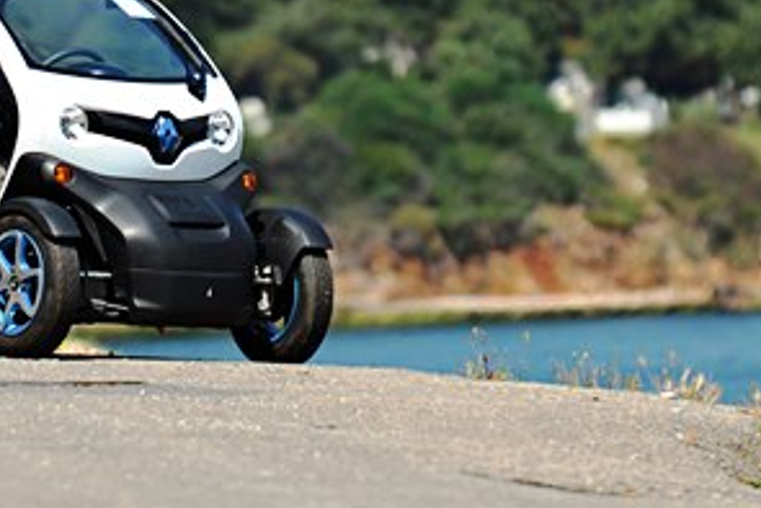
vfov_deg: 3.2
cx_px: 284
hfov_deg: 4.7
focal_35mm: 434
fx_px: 9178
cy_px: 3
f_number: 2.8
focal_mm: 200
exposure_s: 1/2000
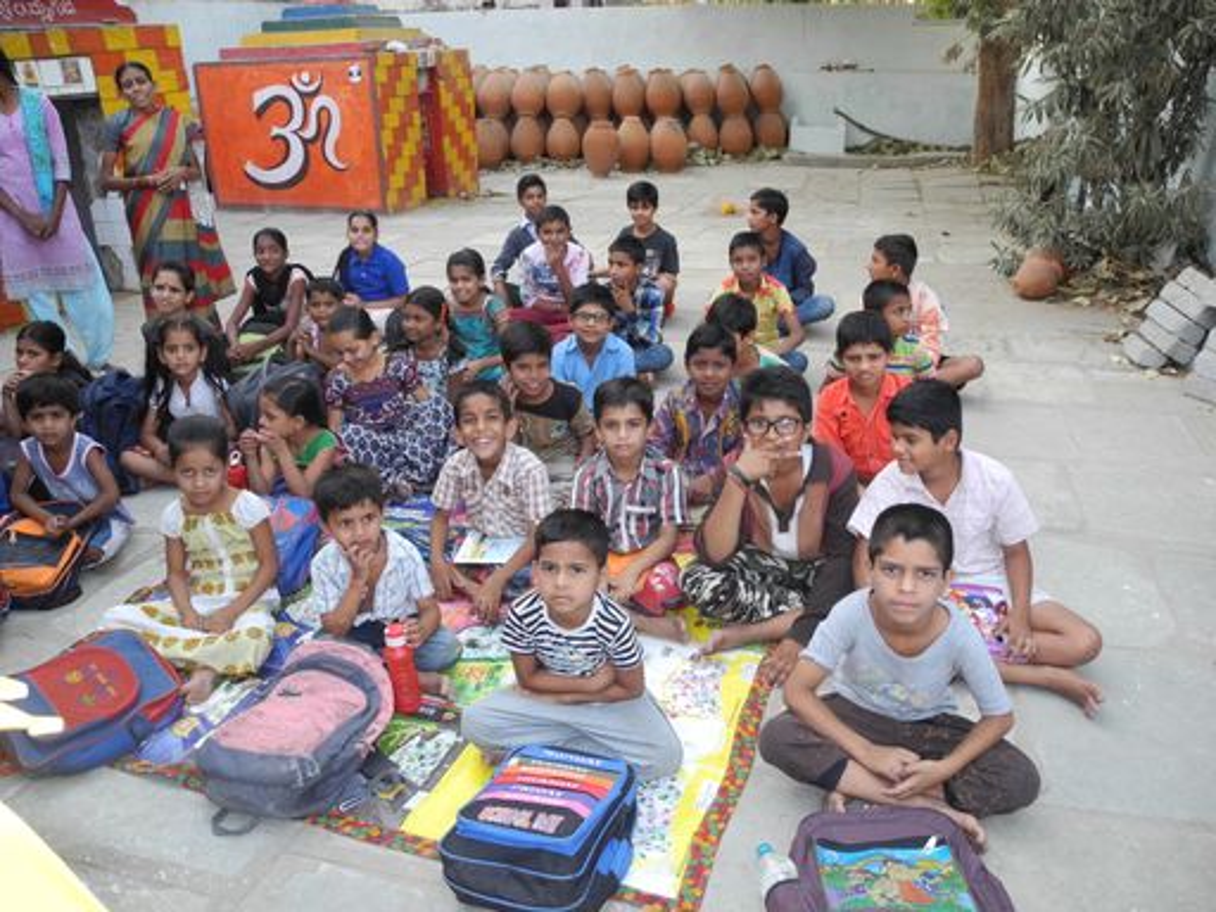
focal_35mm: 28
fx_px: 984
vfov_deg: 49.7
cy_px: 456
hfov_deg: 63.4
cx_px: 608
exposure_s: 1/98.6
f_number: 2.8
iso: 100
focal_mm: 6
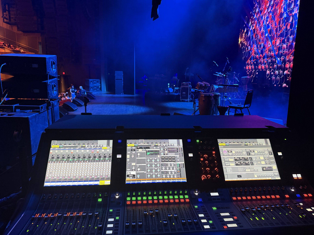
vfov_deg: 56.8
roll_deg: -1.1
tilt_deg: -8.9
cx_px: 157
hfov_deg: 71.6
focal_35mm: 24
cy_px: 118
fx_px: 218
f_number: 1.78
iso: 800
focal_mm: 6.76
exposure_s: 1/57
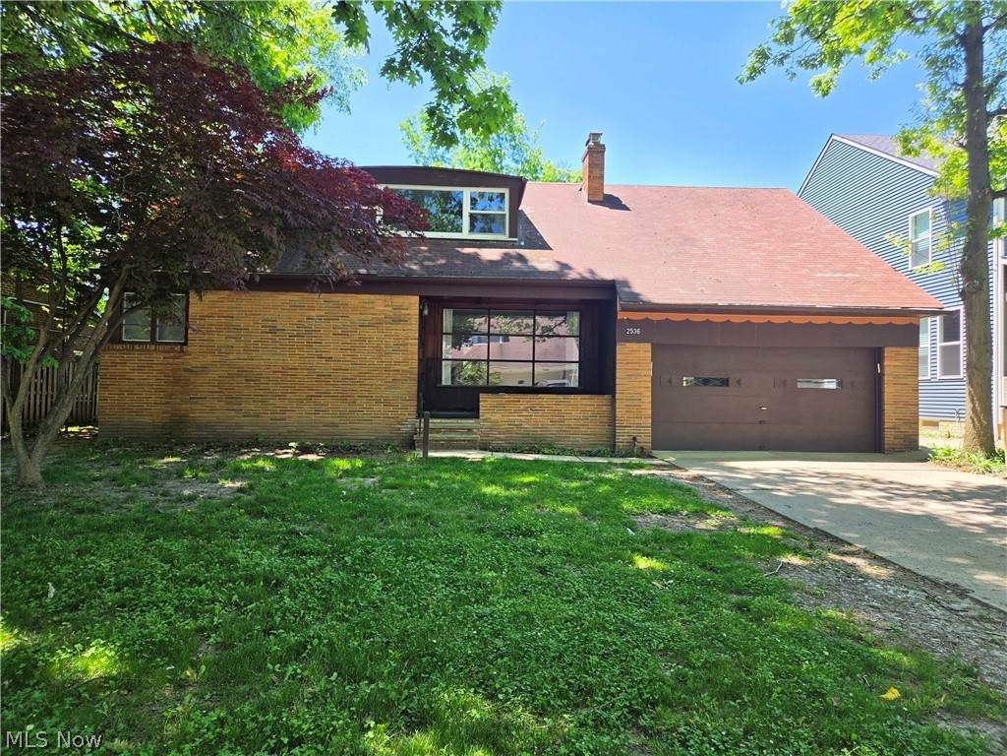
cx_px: 504
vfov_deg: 58.9
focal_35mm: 23
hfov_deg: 73.9
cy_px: 378
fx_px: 669
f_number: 1.8
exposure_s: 1/1163
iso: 80
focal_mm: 5.4
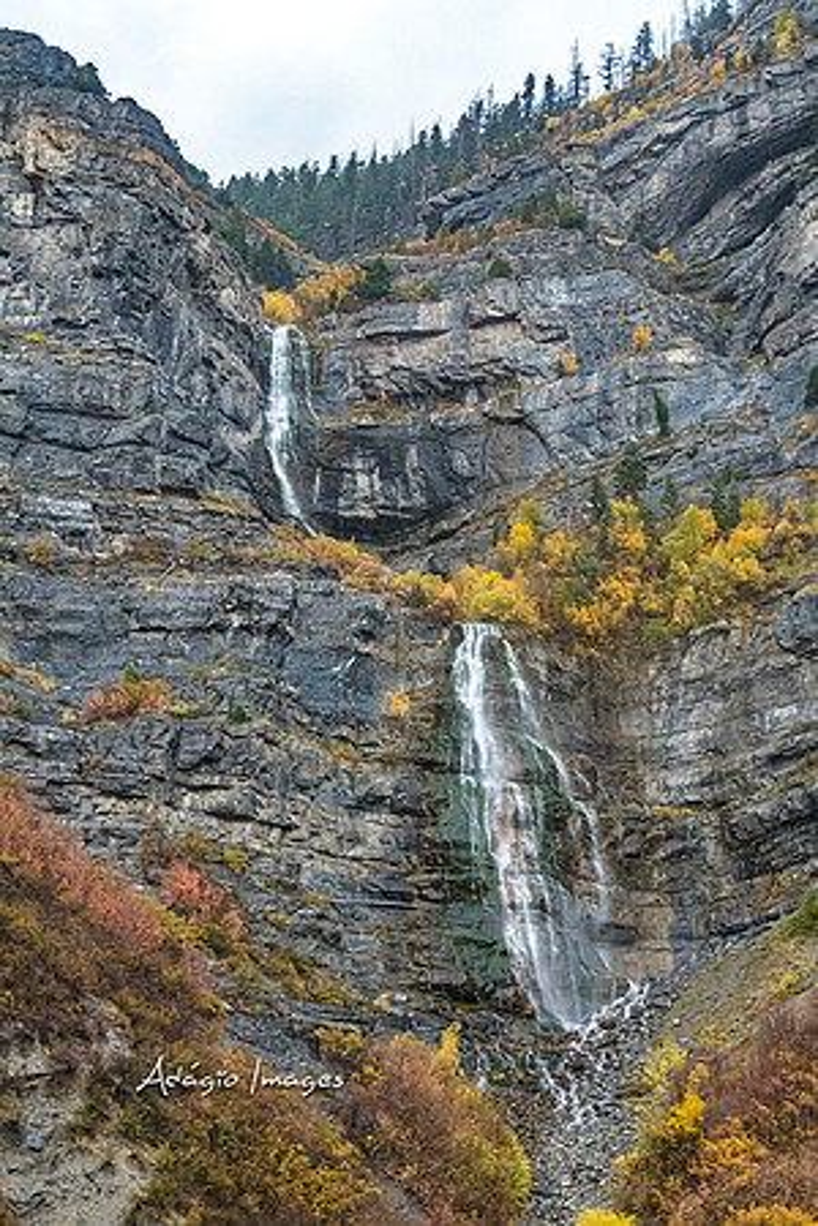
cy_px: 613
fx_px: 2147
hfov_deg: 21.6
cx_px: 409
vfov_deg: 31.9
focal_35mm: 63
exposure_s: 1/80
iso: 5000
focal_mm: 42
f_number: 5
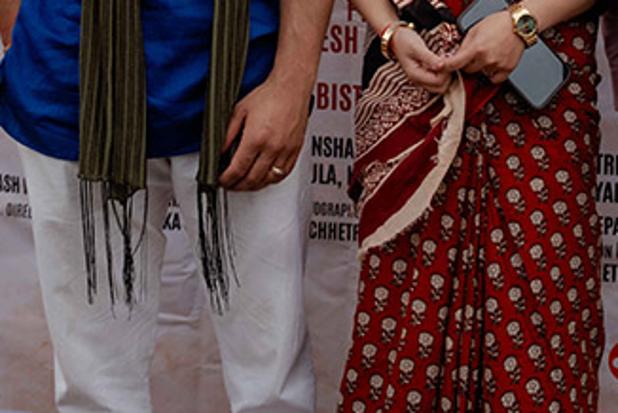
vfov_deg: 13.7
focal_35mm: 94
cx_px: 510
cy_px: -211
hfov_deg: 21.3
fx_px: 1618
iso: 200
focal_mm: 30.7
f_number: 4
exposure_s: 1/320
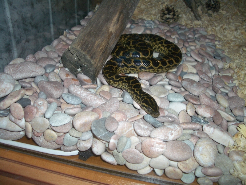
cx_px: 123
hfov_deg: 52.6
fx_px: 249
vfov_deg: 40.7
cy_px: 92
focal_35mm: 35
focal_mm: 5.8
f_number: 2.6
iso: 100
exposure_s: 1/60
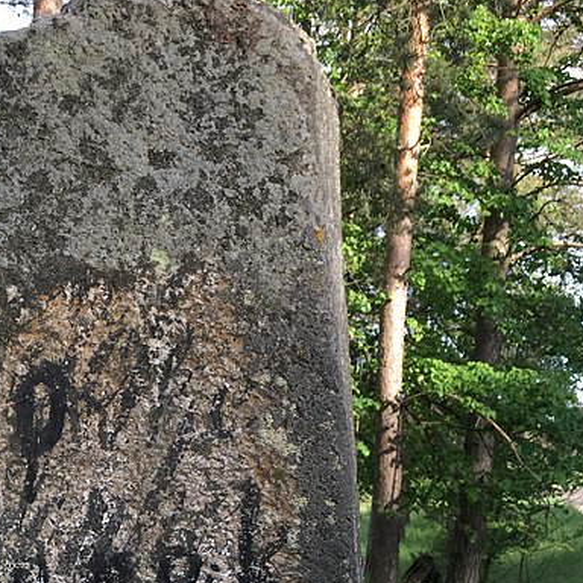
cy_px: 629
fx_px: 1143
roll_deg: +0.2
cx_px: 107
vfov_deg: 26.5
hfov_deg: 28.0
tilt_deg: -8.2
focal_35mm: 60
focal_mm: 4.15
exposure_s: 1/202
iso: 25
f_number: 2.2
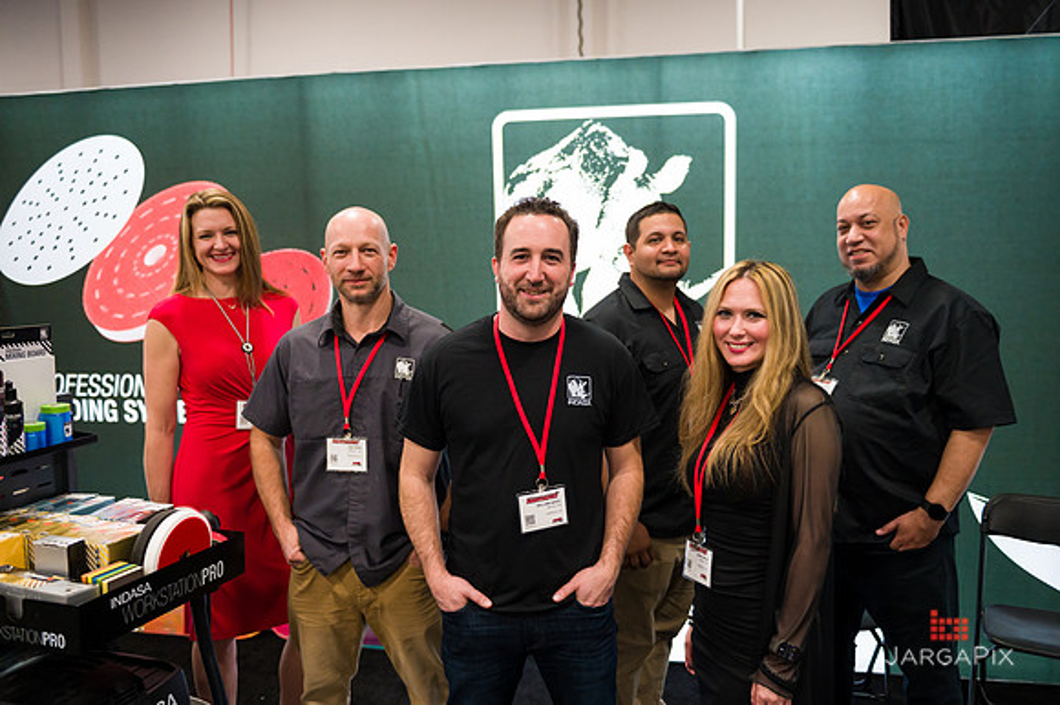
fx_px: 912
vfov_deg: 42.3
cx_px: 530
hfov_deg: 60.3
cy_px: 352
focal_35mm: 31
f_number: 3.2
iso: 3200
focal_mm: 31
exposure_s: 1/320
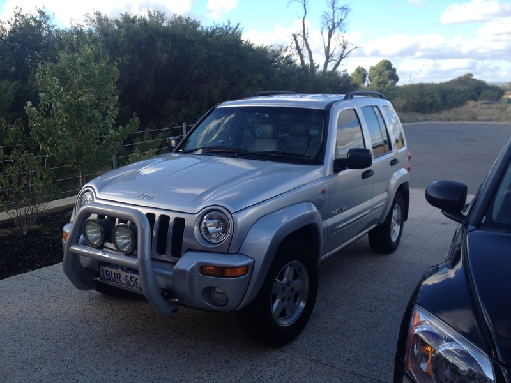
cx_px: 256
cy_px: 192
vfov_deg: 40.7
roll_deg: +0.8
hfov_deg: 52.6
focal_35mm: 35
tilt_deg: -12.5
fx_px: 517
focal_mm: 4.28
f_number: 2.4
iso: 50
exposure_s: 1/575
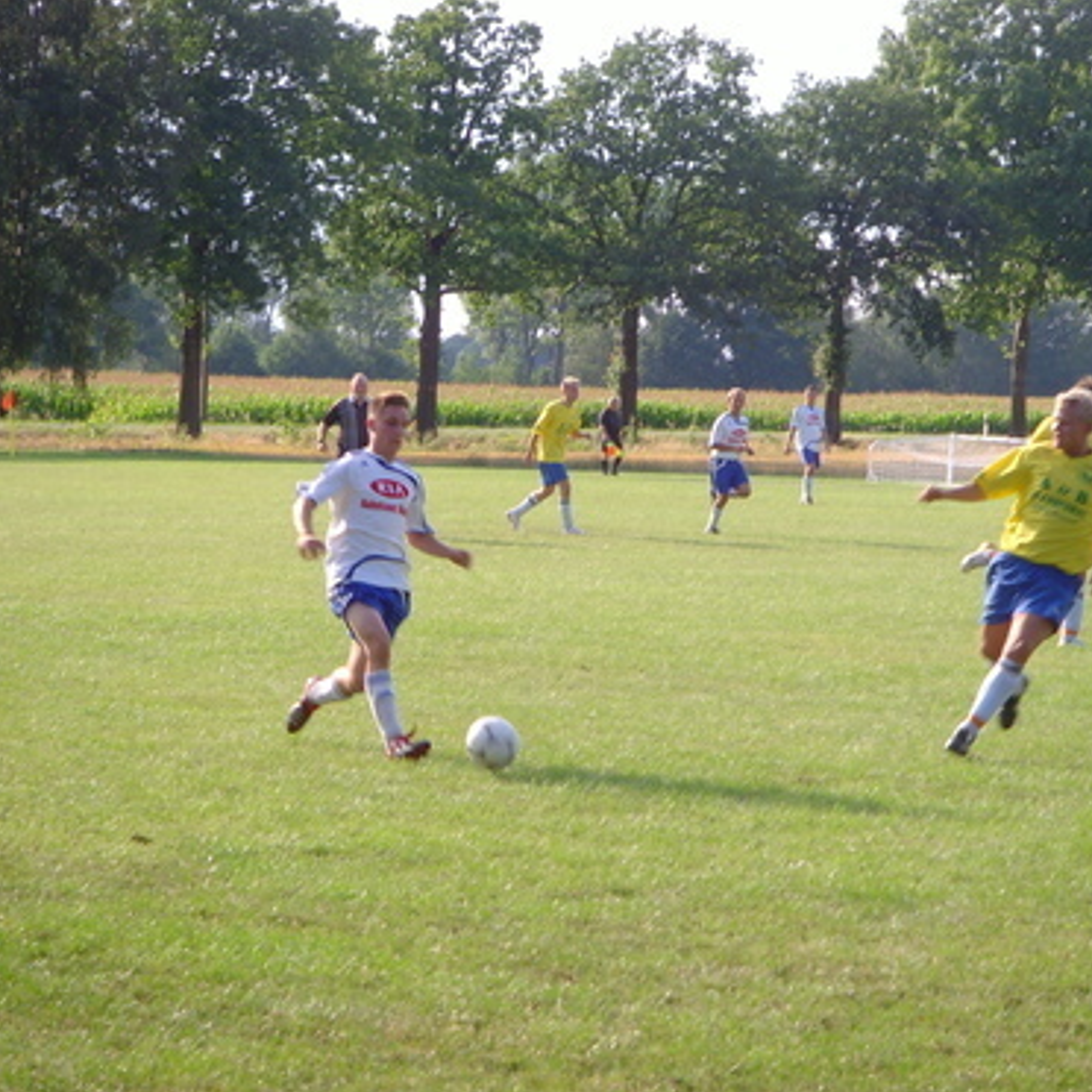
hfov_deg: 12.6
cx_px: 584
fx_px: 4961
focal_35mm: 139
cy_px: 547
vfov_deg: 12.6
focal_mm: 19.8
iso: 80
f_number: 4.5
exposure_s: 1/180
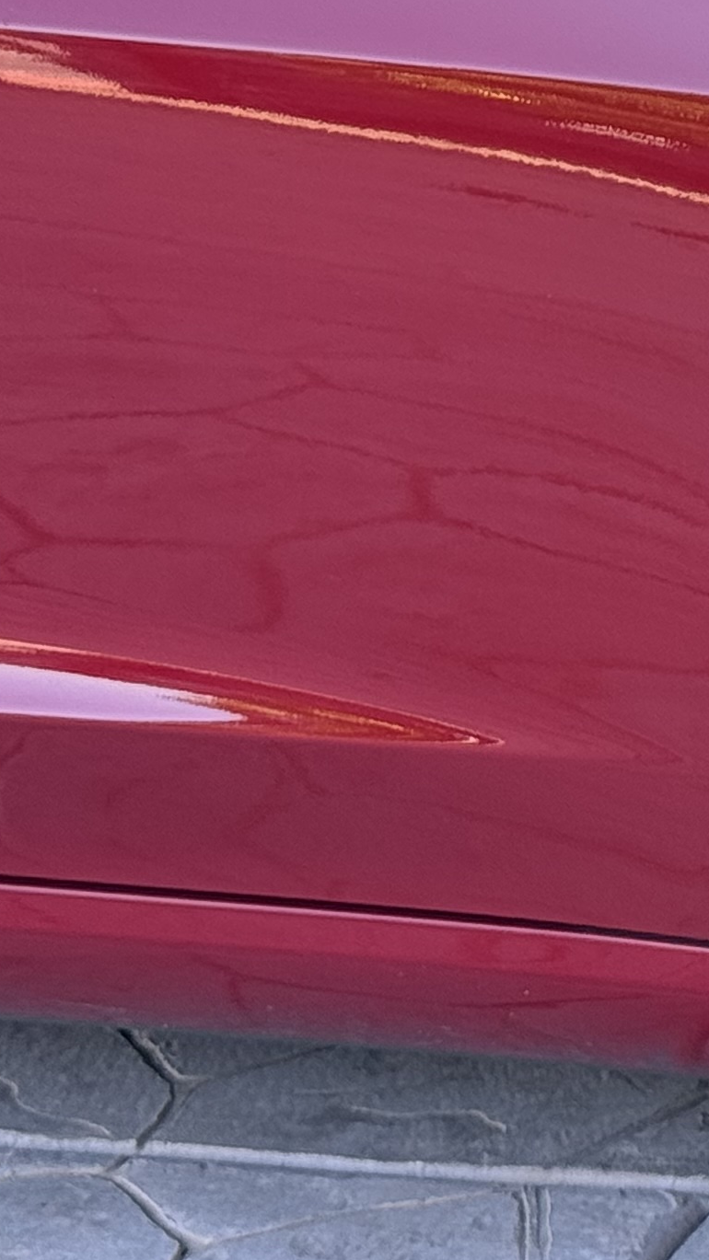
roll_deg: -2.6
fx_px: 5147
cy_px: 55
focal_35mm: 154
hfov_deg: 7.6
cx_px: 1415
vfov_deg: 13.8
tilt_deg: -15.8
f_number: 1.78
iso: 64
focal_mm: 6.76
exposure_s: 1/383
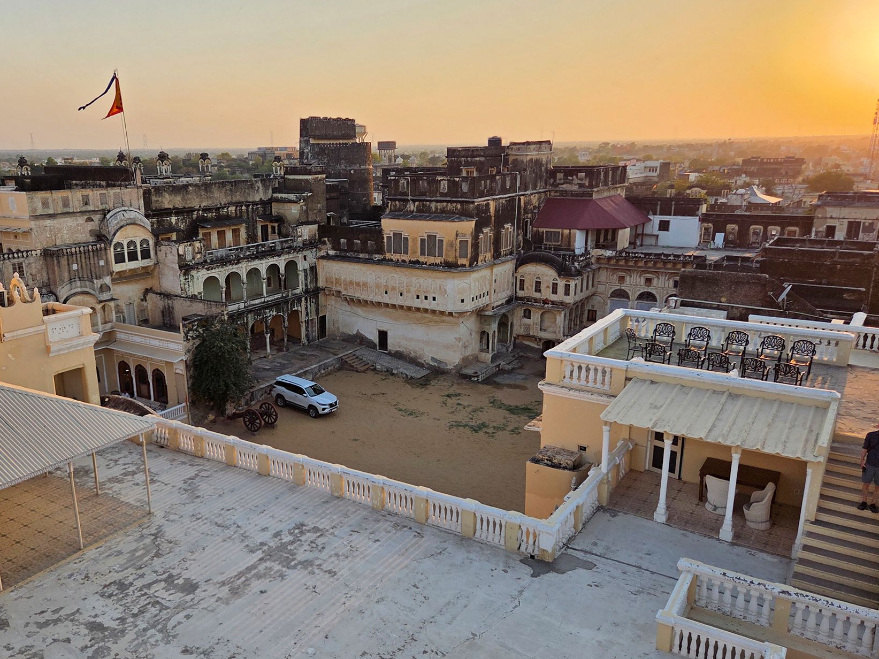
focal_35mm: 28
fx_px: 711
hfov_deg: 62.9
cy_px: 352
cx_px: 356
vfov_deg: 49.7
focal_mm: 5.4
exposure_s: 1/3327
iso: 80
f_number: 1.8
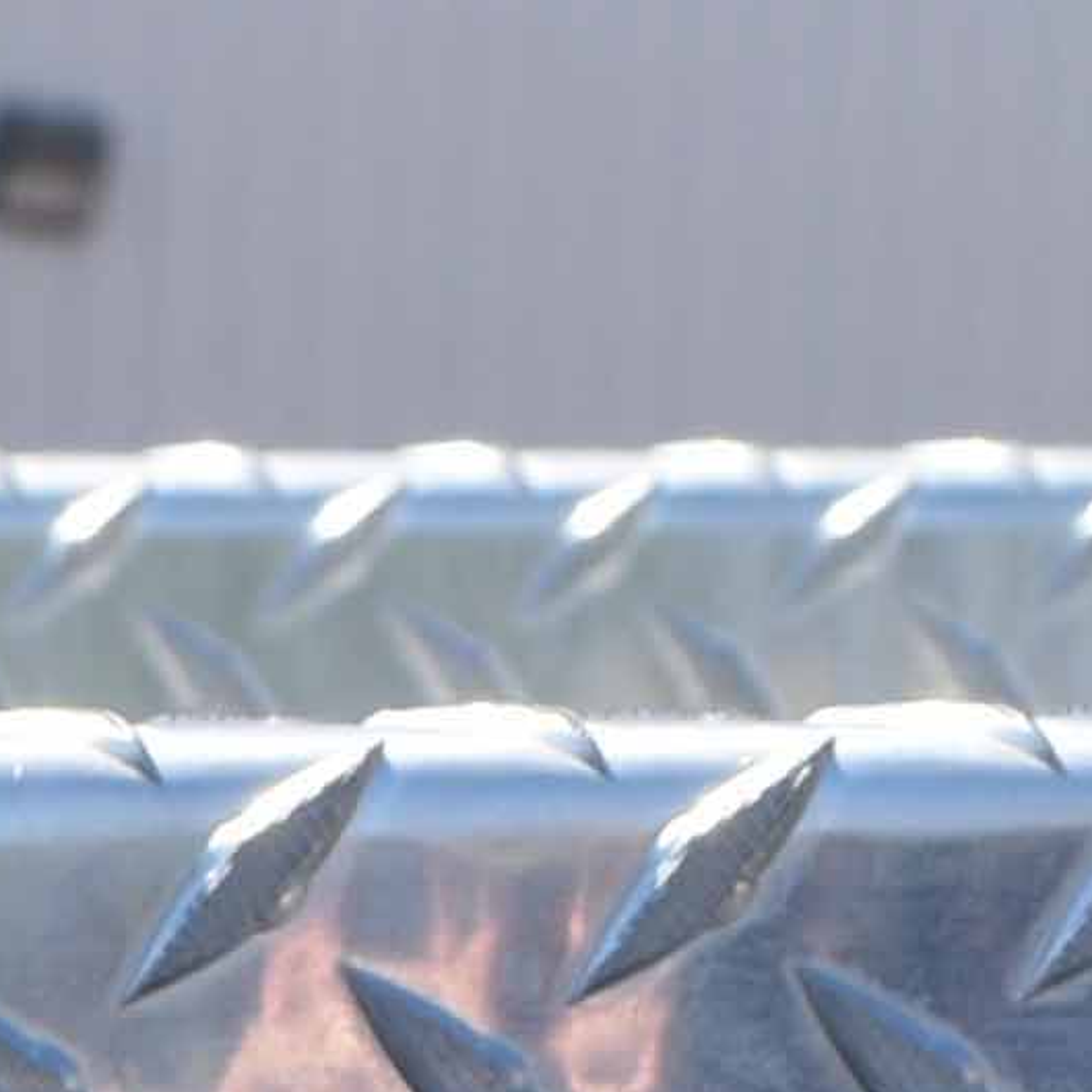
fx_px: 11350
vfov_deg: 5.2
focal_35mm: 318
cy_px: 3363
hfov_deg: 5.5
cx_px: 27
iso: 100
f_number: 7.1
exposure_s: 1/200
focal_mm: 22
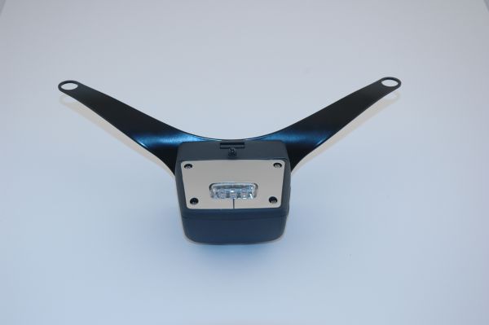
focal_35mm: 72
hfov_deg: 28.1
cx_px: 244
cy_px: 162
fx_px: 977
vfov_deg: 18.9
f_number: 6.3
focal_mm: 48
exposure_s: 1/40
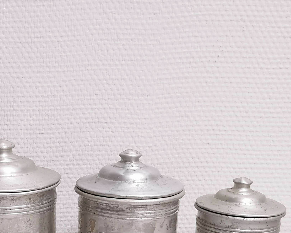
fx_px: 543
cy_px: 217
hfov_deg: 28.0
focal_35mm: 63
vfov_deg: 23.5
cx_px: -7
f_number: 1.8
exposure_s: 1/50
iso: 125
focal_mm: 5.58
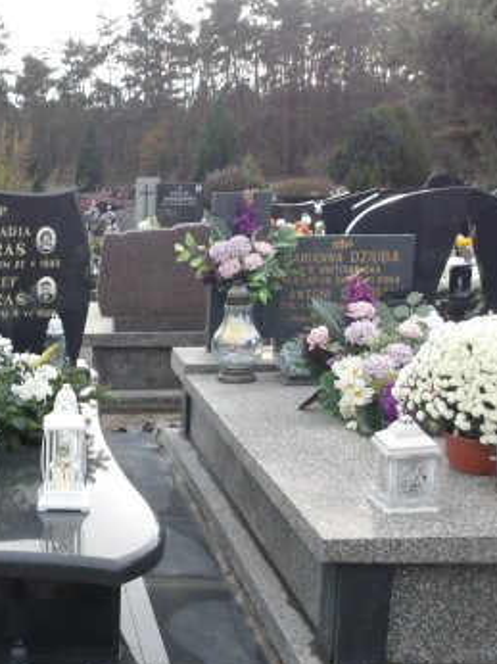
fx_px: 958
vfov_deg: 37.9
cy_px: 430
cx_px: -42
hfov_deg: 26.8
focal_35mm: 50
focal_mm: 4.9
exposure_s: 1/60
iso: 362
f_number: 10.4
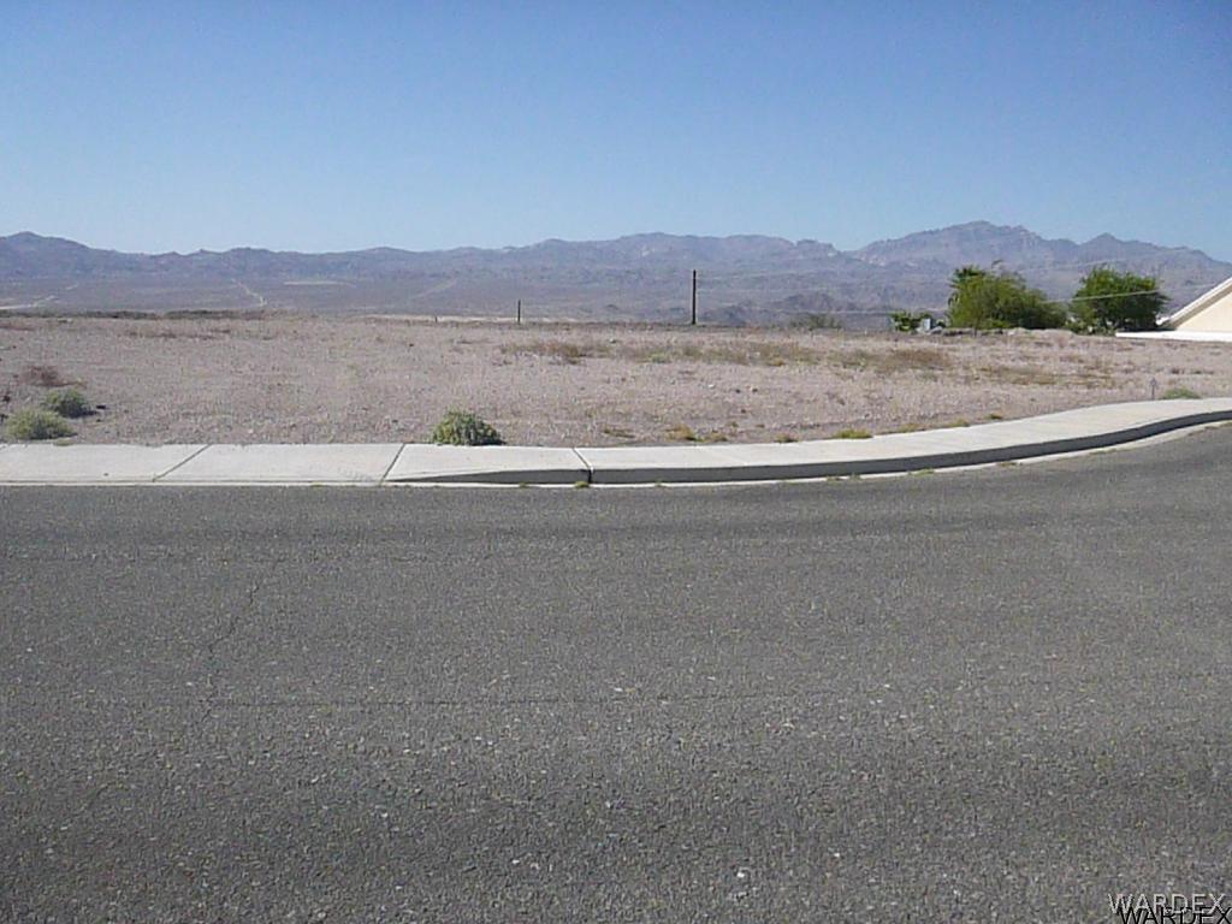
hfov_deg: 51.4
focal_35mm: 36
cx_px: 616
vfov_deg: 39.7
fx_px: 1281
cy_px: 462
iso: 800
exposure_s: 1/800
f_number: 10
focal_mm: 6.4
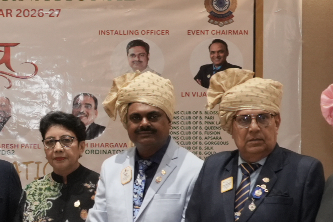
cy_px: 161
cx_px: -56
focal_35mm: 154
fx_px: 1424
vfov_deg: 8.9
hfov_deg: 13.0
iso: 1000
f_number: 4.5
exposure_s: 1/40
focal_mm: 24
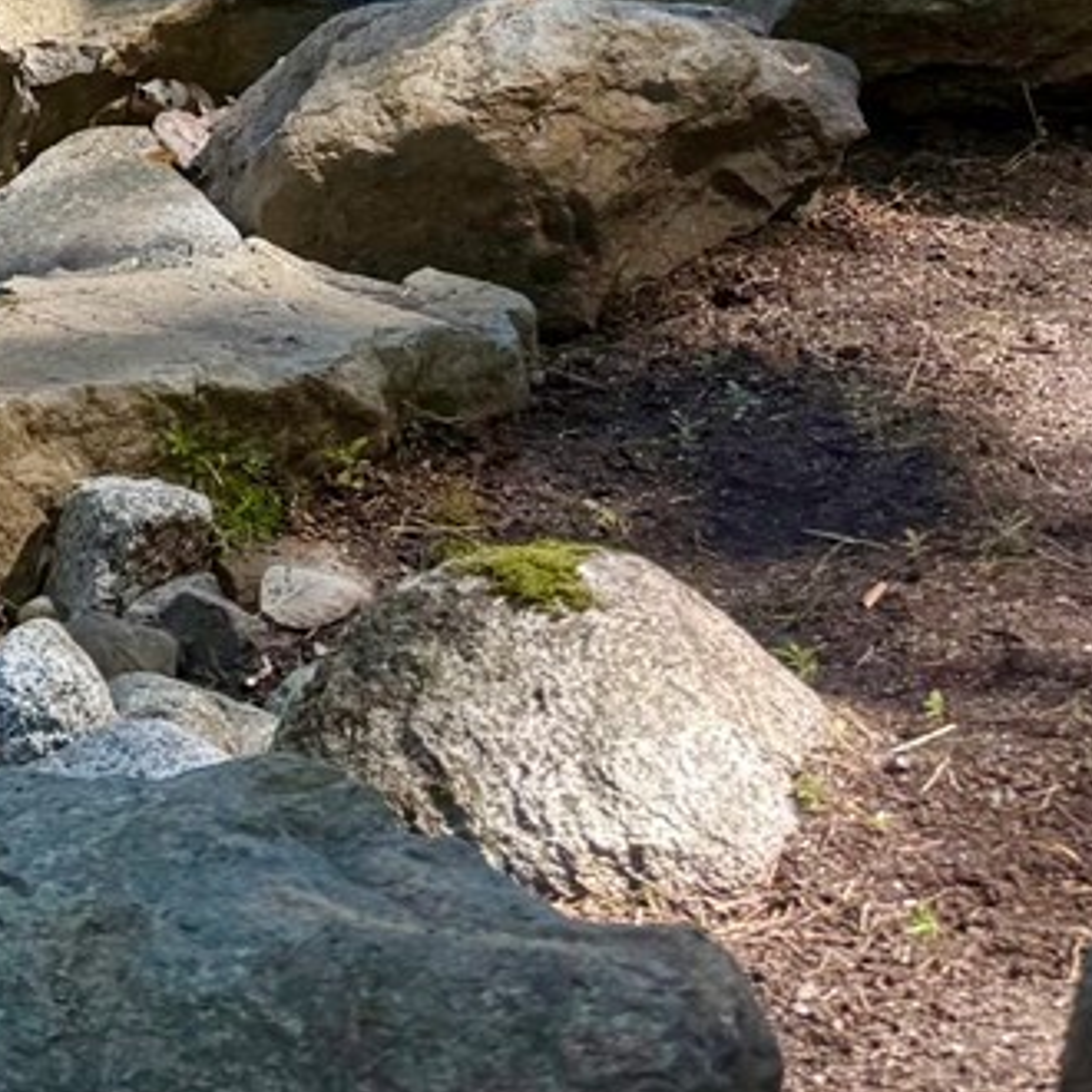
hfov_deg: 15.1
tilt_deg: -3.0
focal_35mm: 103
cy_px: -629
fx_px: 3676
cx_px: -735
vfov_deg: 15.4
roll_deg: -1.2
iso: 80
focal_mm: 6.76
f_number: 1.78
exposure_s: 1/397
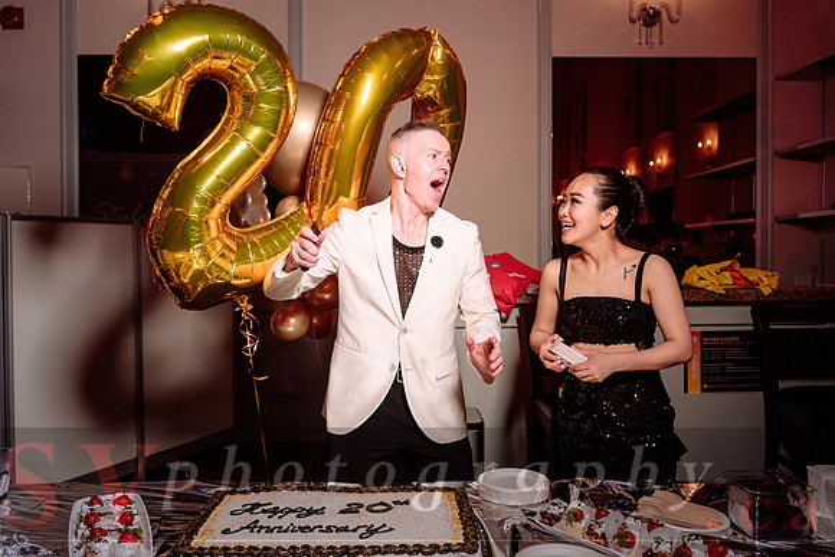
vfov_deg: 40.7
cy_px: 266
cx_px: 418
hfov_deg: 58.2
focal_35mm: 32
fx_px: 751
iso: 800
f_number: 4
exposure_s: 1/100
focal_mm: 31
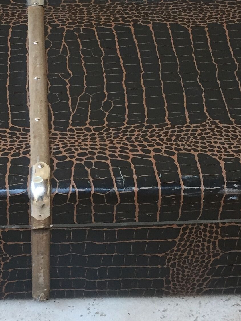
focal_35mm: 84
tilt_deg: -47.3
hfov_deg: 17.4
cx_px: 52
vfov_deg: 23.2
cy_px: 200
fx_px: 780
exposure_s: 1/33
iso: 64
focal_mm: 4.15
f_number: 2.2
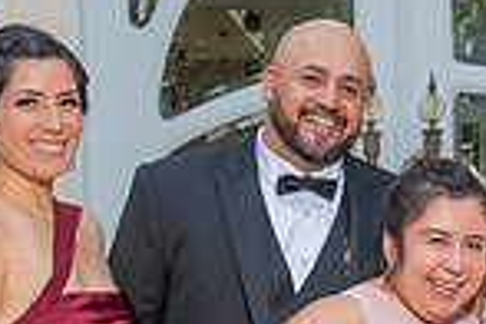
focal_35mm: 124
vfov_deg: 10.8
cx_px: 424
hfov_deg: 16.3
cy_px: 438
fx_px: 1674
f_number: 4
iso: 200
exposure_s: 1/200
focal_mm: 30.5
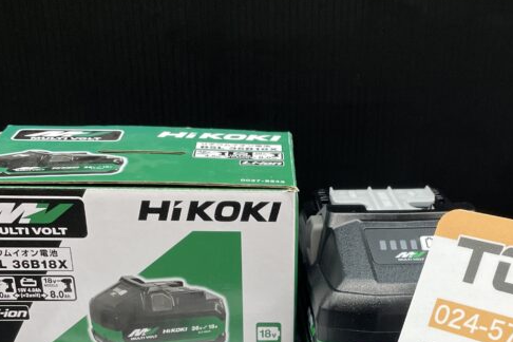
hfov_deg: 34.9
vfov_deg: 22.5
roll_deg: -2.1
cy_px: 374
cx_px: 315
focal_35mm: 57
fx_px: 812
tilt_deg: -29.6
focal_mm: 4.2
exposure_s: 1/100
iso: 80
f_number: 1.6
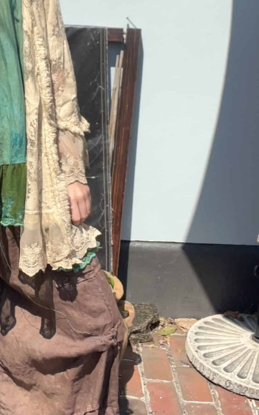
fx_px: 700
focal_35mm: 62
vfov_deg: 32.3
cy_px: 101
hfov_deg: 20.5
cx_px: 25
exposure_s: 1/1148
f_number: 2.2
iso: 32
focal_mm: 2.71
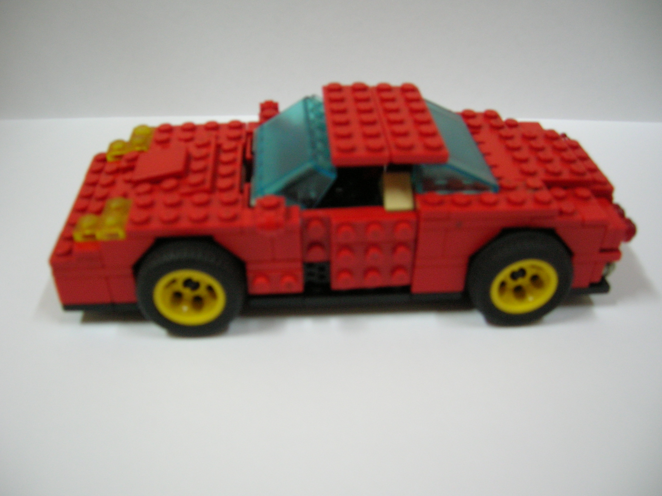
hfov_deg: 54.0
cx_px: 331
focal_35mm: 34
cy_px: 248
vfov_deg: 41.7
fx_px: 650
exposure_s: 1/4
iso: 100
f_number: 2.9
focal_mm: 5.7
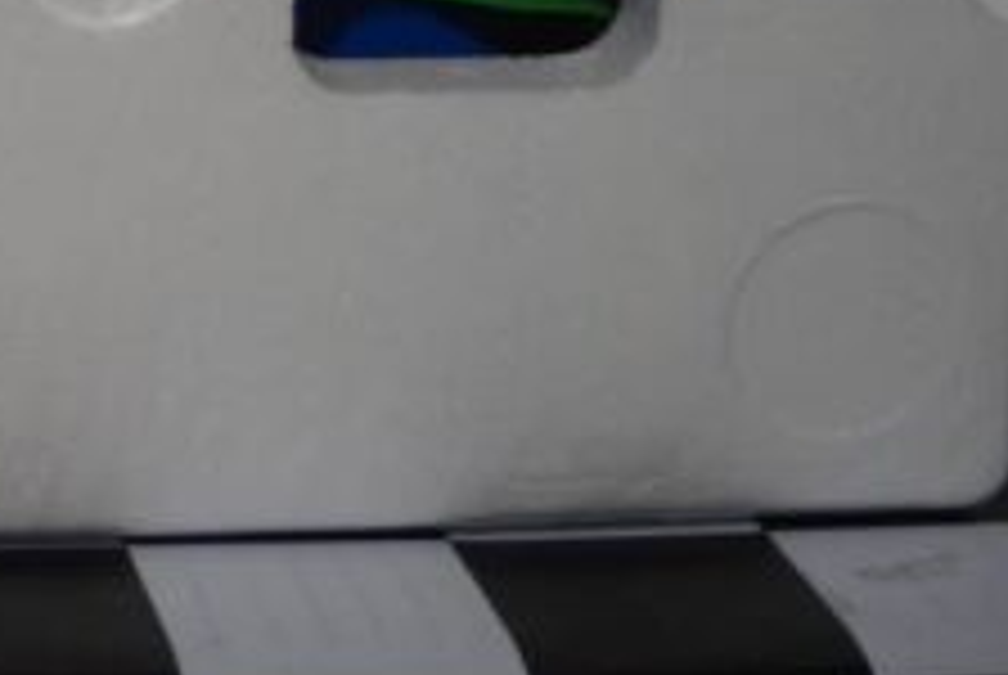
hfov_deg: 14.3
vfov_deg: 9.6
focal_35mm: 140
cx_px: -86
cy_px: -176
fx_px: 3935
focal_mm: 35
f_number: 4
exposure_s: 1/160
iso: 320
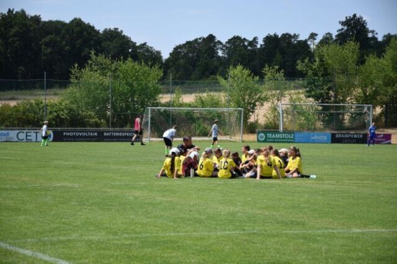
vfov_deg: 11.4
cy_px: 132
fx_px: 1323
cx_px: 198
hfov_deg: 17.1
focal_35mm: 120
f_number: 5.3
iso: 125
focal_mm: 80
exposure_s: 1/640
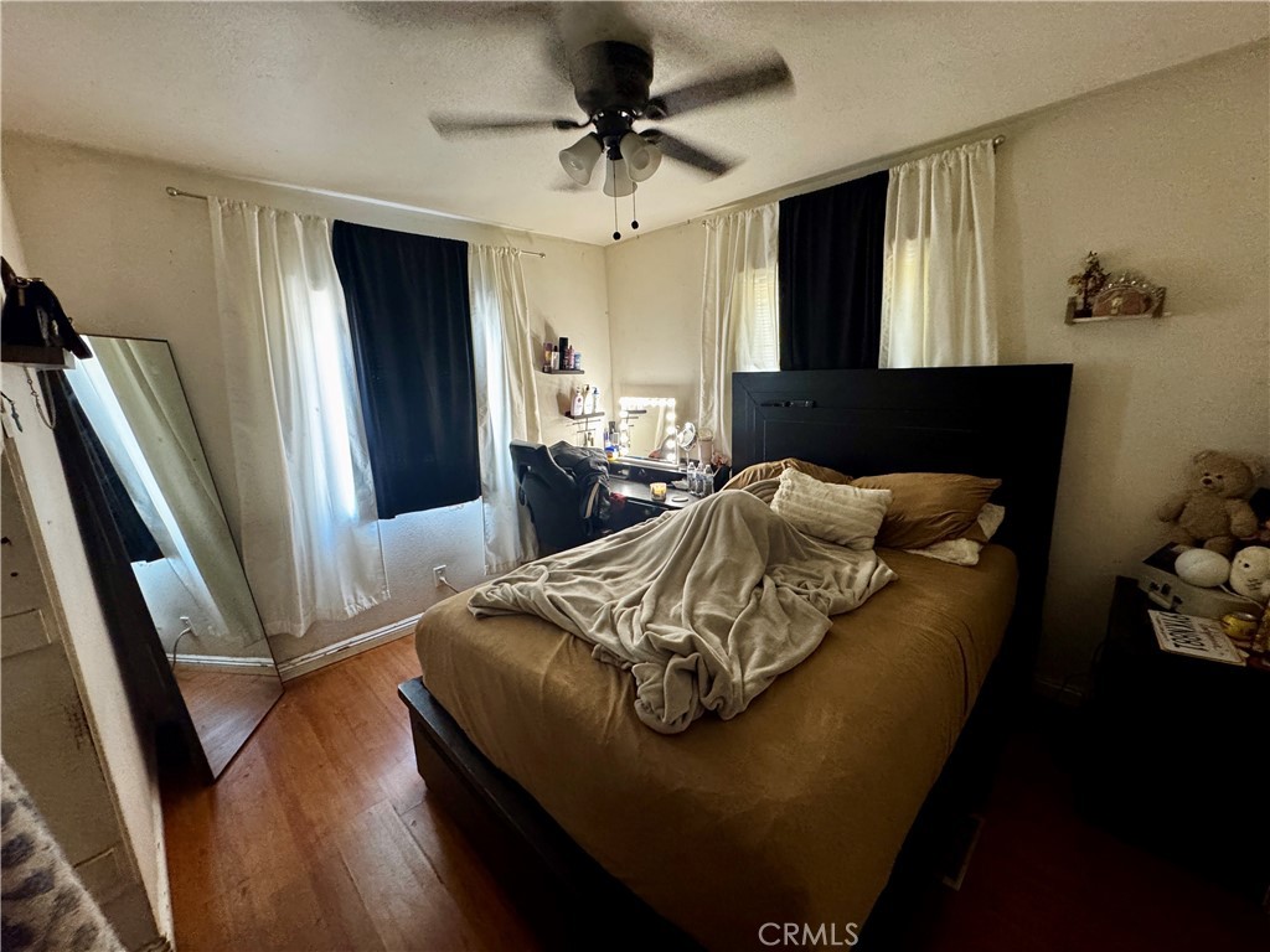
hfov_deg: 102.1
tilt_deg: -11.9
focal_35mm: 14
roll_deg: +2.1
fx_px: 514
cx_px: 635
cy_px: 476
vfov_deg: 85.7
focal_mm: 2.22
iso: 640
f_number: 2.2
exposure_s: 1/60
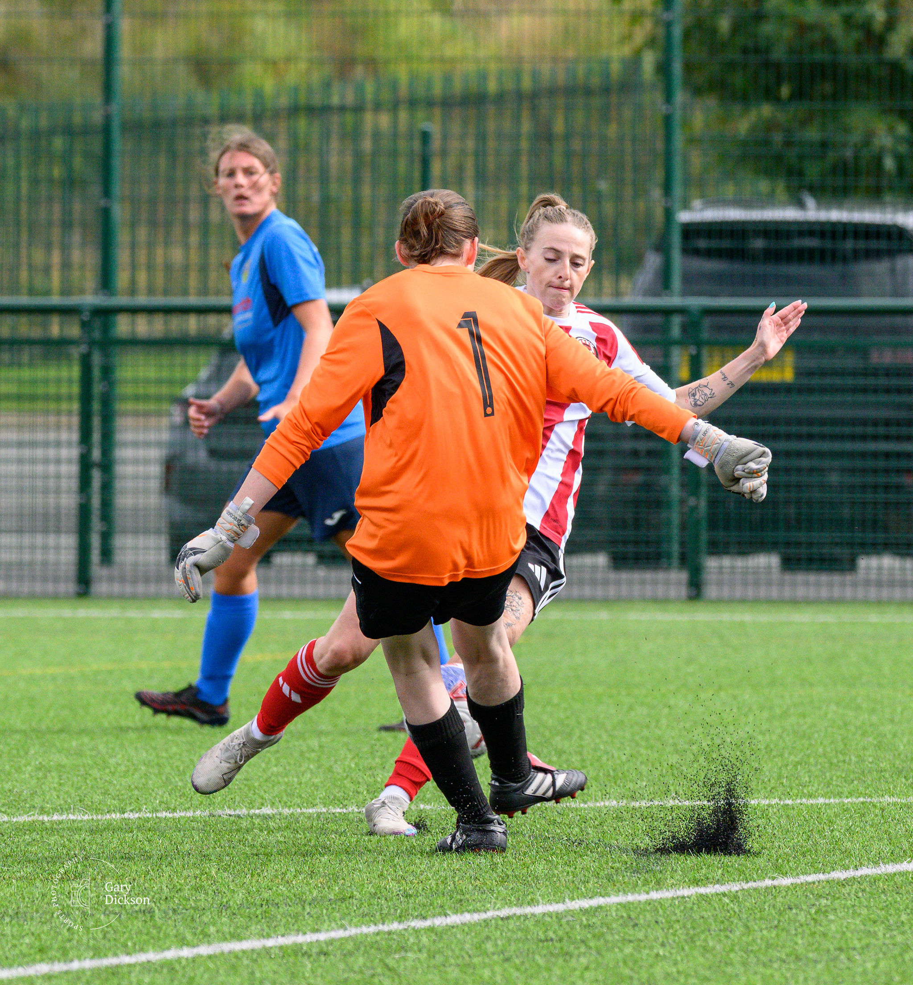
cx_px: 473
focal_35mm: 556
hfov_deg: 3.0
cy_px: 301
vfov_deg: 3.3
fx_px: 17249
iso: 1000
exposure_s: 1/2500
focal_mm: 220
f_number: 5
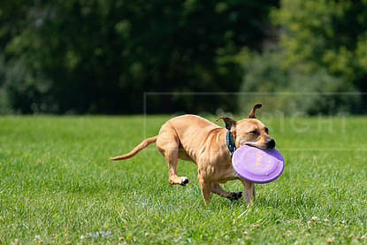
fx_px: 3467
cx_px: 228
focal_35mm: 340
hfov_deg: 6.1
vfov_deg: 4.0
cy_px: 137
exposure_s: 1/4000
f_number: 5.6
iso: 1000
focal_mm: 243
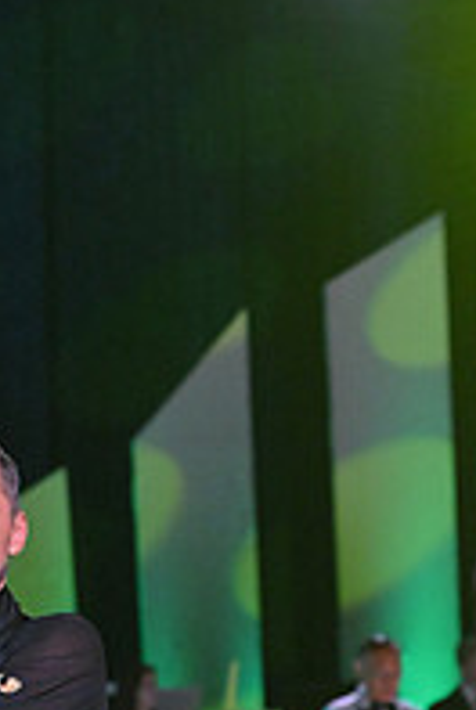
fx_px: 4941
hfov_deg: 5.5
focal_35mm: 250
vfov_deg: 8.1
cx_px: 683
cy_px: 944
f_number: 5
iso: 4000
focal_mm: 85
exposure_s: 1/500
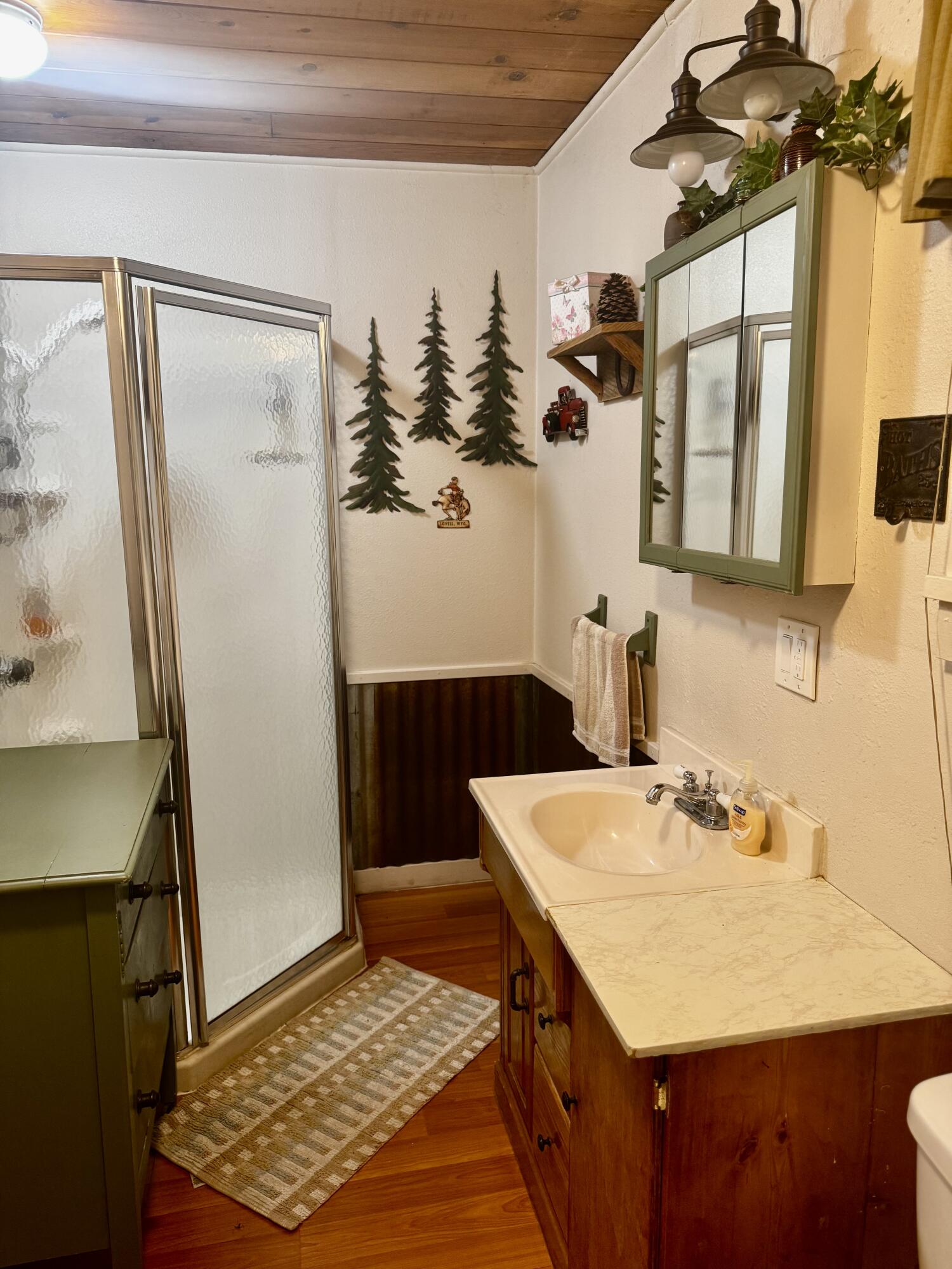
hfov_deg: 56.8
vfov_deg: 71.6
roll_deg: +1.4
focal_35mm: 24
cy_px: 634
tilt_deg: -10.5
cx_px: 476
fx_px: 880
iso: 250
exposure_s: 1/60
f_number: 1.78
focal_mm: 6.76
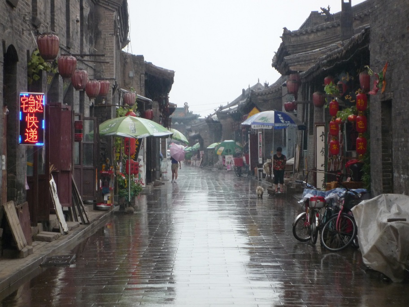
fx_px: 1477
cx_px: 204
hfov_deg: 15.8
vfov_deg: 11.9
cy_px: 154
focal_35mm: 125
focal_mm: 22
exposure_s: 1/125
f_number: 5.9
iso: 200
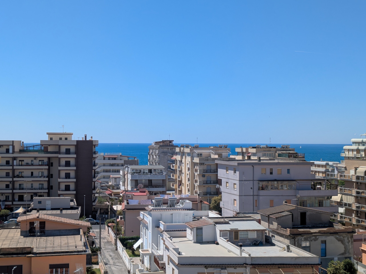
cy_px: 137
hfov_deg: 38.9
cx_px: 183
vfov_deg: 29.7
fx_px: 518
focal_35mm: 49
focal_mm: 4.53
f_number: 1.7
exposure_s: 1/3215
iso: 52
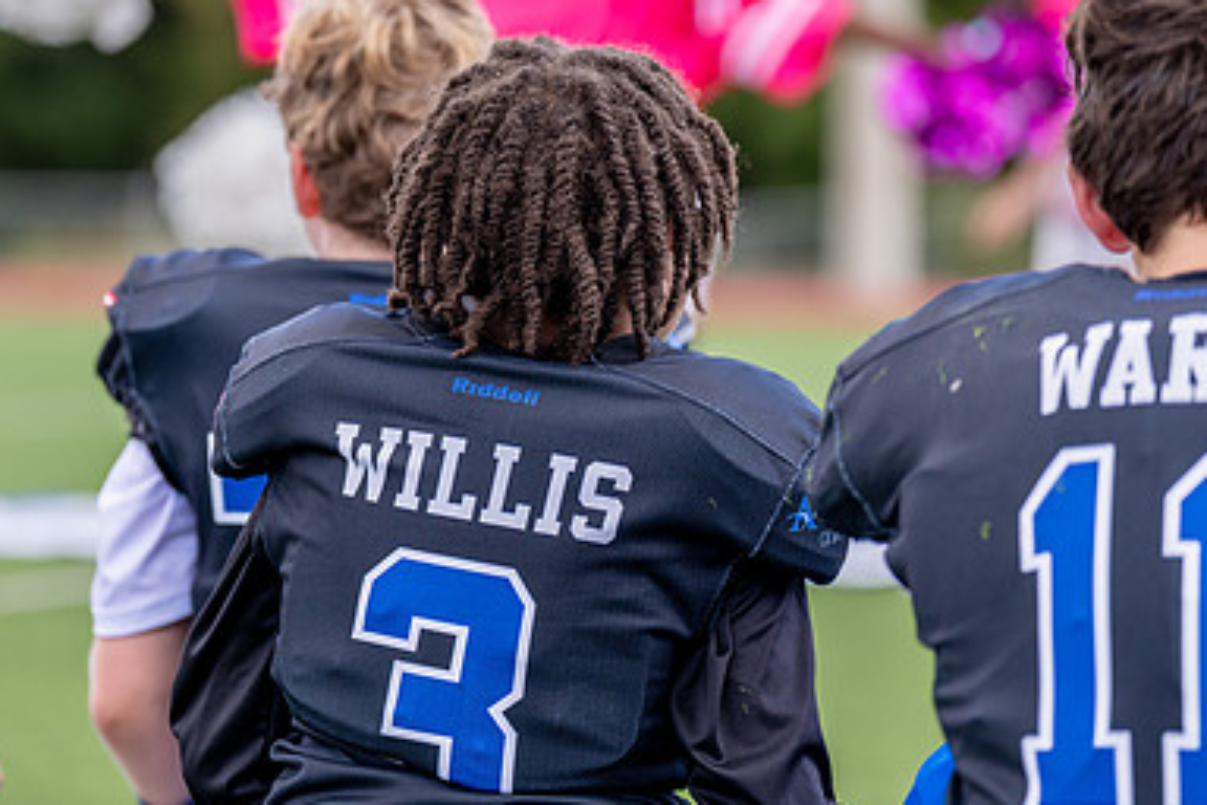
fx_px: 6806
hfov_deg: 10.1
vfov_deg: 6.8
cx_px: 482
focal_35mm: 203
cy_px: 286
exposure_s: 1/1600
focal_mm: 122
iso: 320
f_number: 2.8
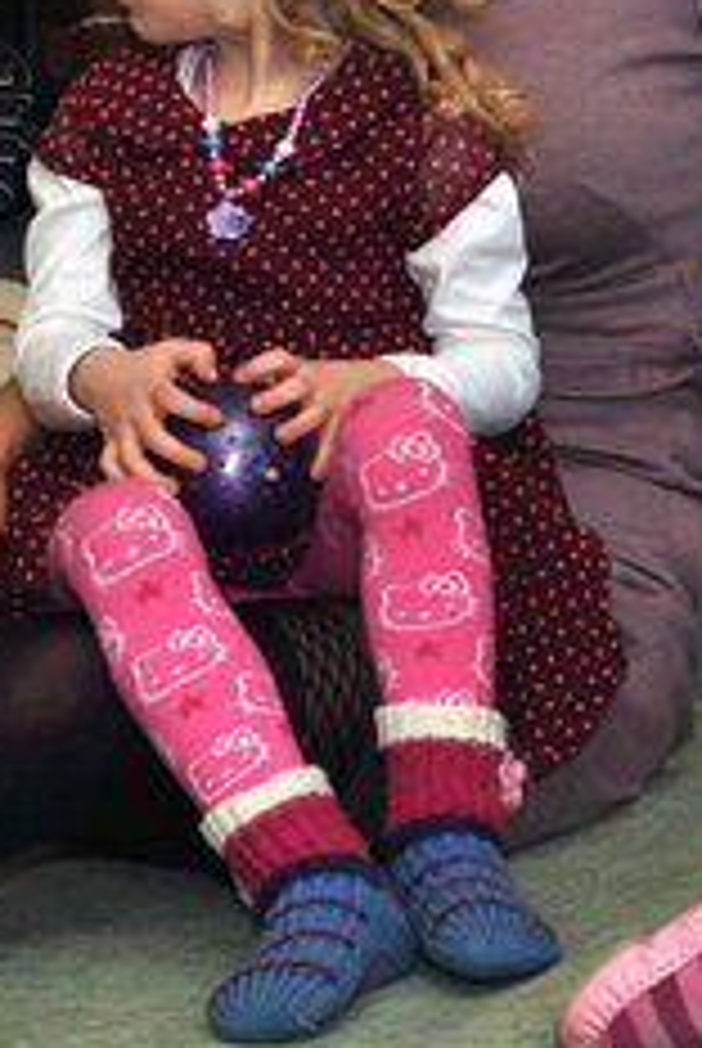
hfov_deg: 6.3
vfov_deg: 9.4
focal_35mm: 217
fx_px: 6328
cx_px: 1143
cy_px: 153
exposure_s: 1/60
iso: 1250
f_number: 13
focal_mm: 52
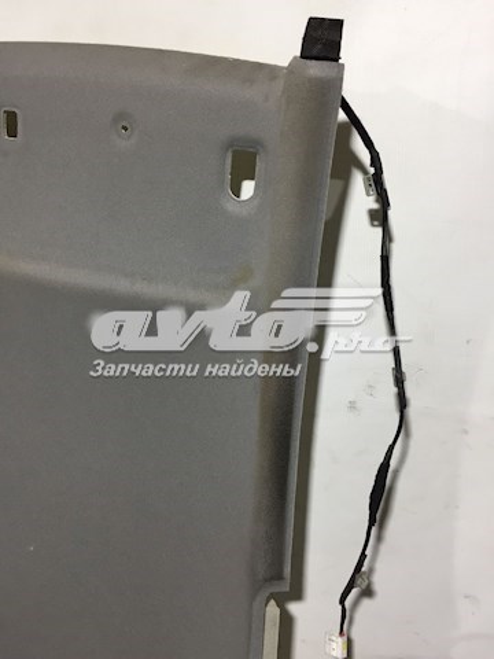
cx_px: 247
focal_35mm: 29
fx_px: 552
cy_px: 330
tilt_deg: -12.7
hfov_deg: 48.2
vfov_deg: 61.7
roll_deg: -1.3
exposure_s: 1/33
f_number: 2.2
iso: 40
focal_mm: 4.15
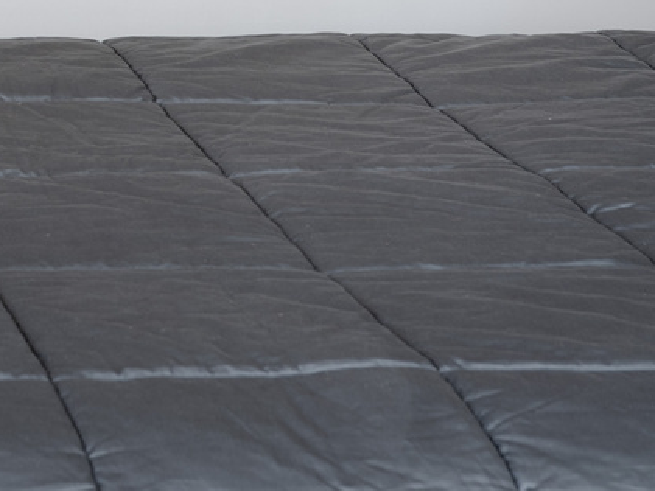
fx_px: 2744
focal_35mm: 145
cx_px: -569
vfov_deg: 9.4
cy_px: -559
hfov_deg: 12.3
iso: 100
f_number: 6.3
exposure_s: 1
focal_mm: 31
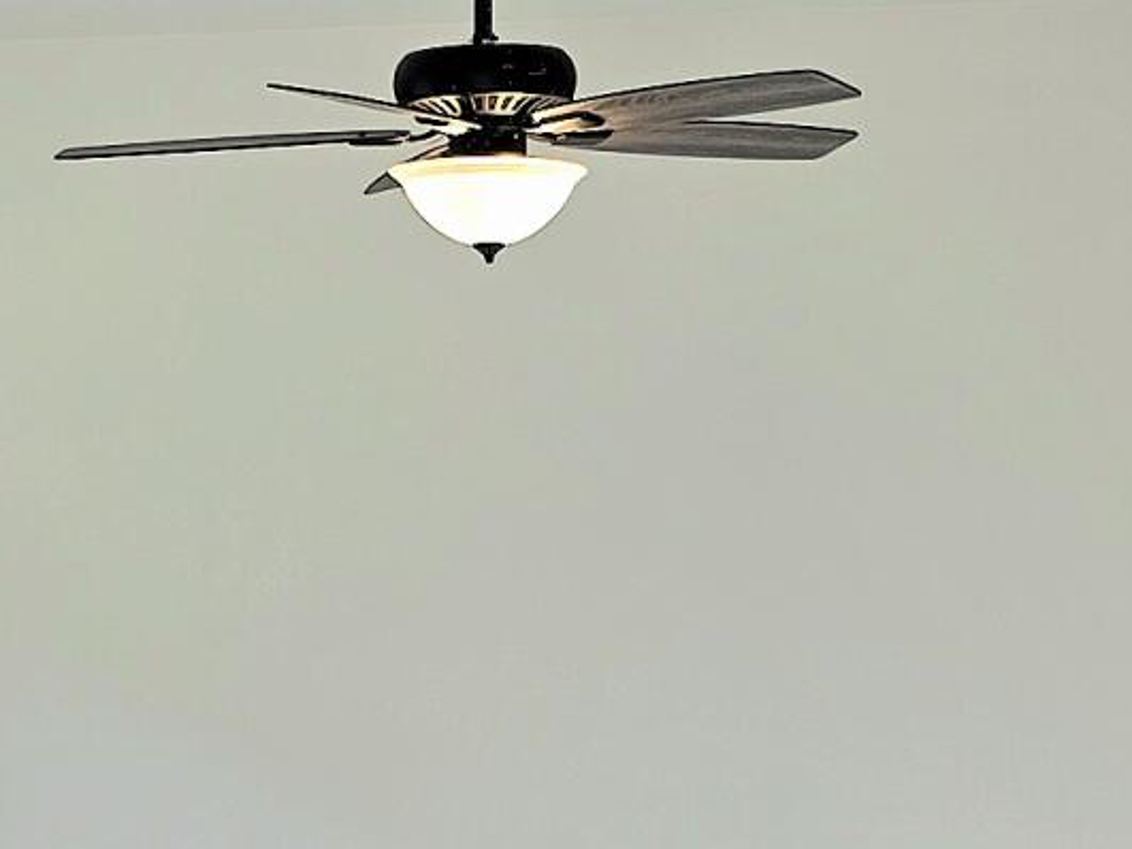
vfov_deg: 11.3
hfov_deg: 15.1
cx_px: 350
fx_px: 4250
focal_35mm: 130
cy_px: 759
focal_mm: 6.3
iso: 16
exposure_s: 1/120
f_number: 1.7
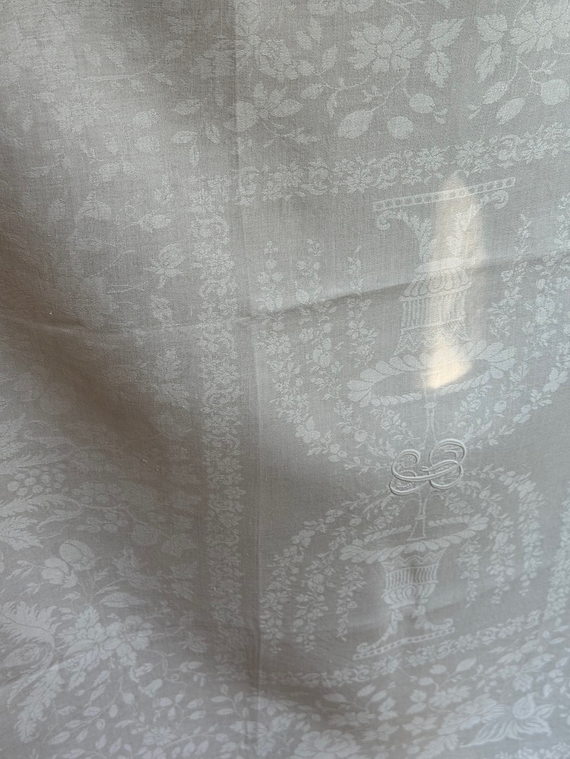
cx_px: 285
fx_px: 1054
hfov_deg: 30.3
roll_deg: +3.0
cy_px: 380
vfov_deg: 39.7
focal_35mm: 48
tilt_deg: -36.4
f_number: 1.78
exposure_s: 1/186
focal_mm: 6.76
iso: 50
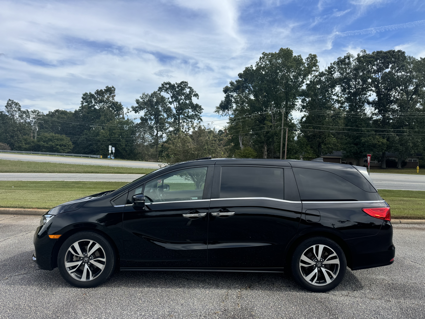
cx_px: 212
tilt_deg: -1.4
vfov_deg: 56.8
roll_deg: -0.1
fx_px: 295
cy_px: 160
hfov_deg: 71.6
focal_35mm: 24
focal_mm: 6.76
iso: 80
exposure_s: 1/3413
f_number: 1.78
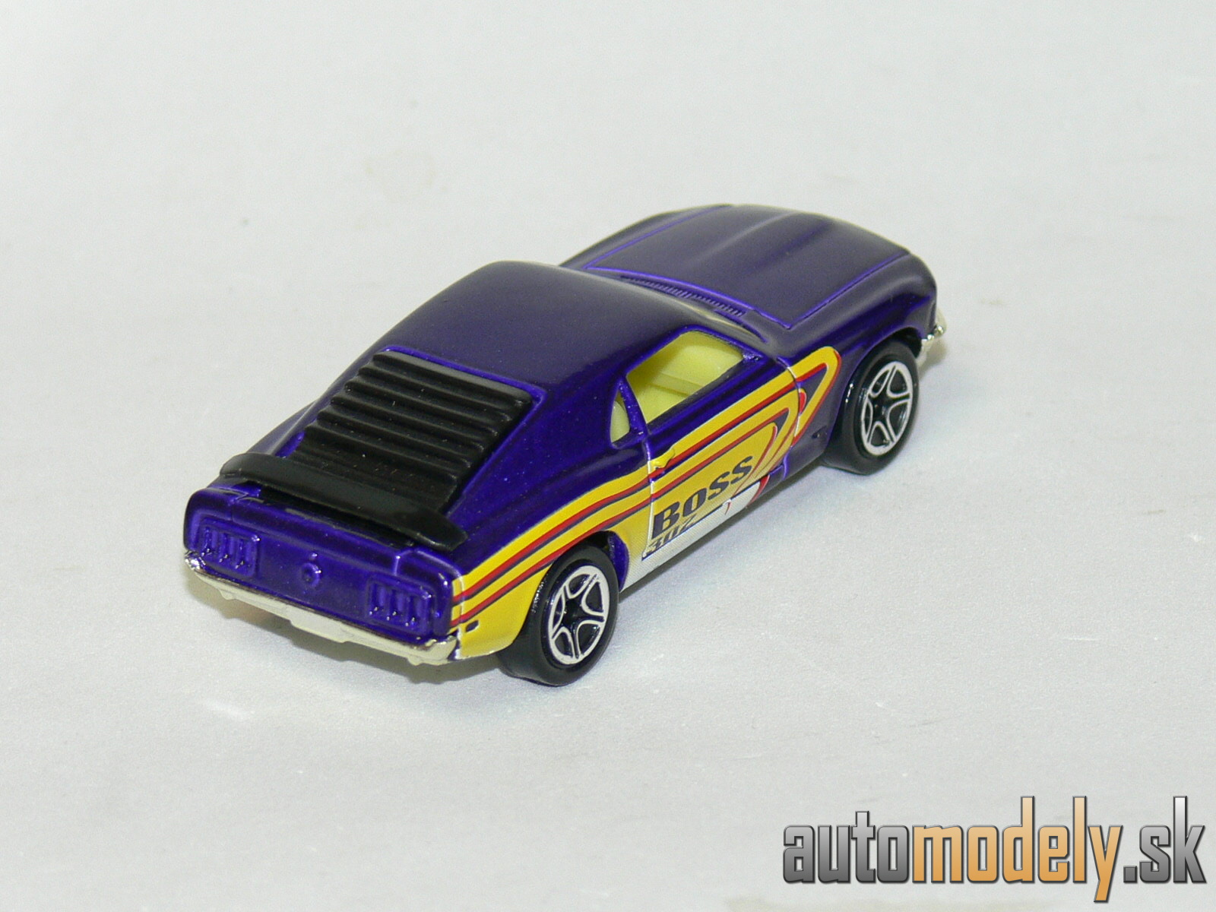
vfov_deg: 8.3
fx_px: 6253
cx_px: 608
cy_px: 456
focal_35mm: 178
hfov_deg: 11.1
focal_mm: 23.7
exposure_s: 1/30
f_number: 3.6
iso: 100
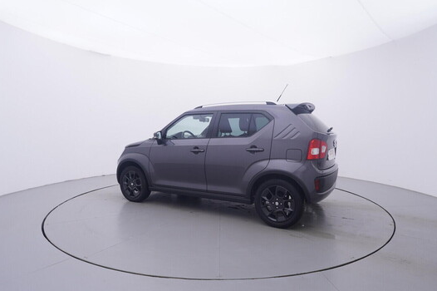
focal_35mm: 24
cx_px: 223
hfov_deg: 74.9
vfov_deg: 54.0
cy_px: 144
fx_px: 285
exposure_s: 1/80
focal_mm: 15
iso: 200
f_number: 5
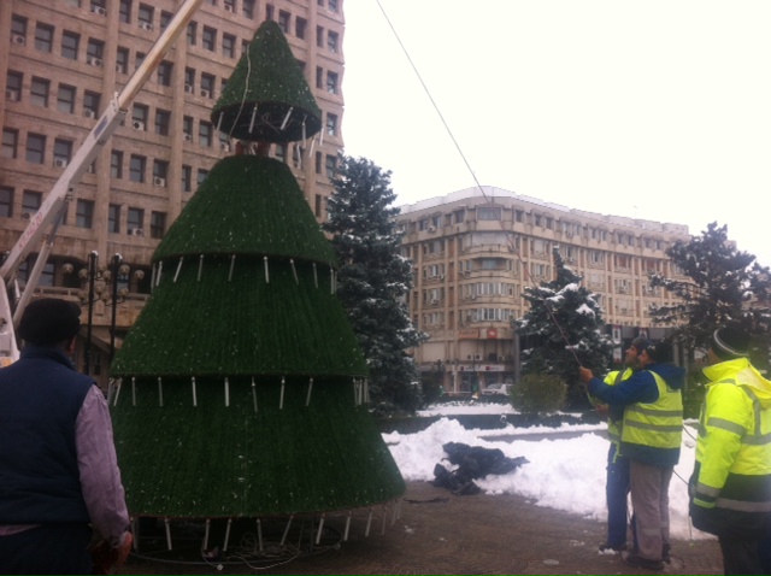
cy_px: 288
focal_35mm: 35
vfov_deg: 40.6
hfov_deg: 52.7
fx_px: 778
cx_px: 386
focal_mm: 3.85
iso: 80
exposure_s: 1/603
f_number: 2.8
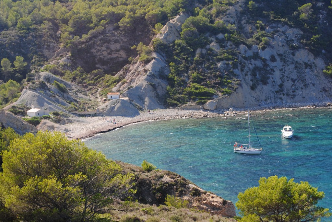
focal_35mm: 82
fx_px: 762
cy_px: 111
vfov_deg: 16.6
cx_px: 166
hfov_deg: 24.6
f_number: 10
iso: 200
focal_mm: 55
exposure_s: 1/160
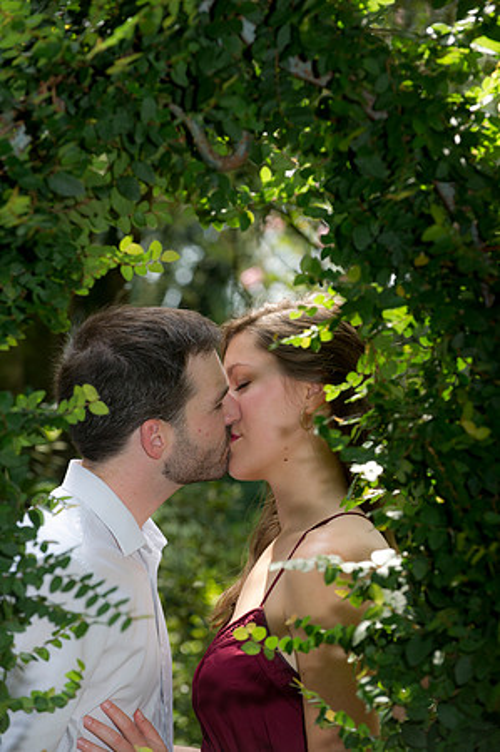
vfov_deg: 12.1
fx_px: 3550
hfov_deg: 8.1
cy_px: 376
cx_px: 250
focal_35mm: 170
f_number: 6.3
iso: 320
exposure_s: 1/200
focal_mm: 170
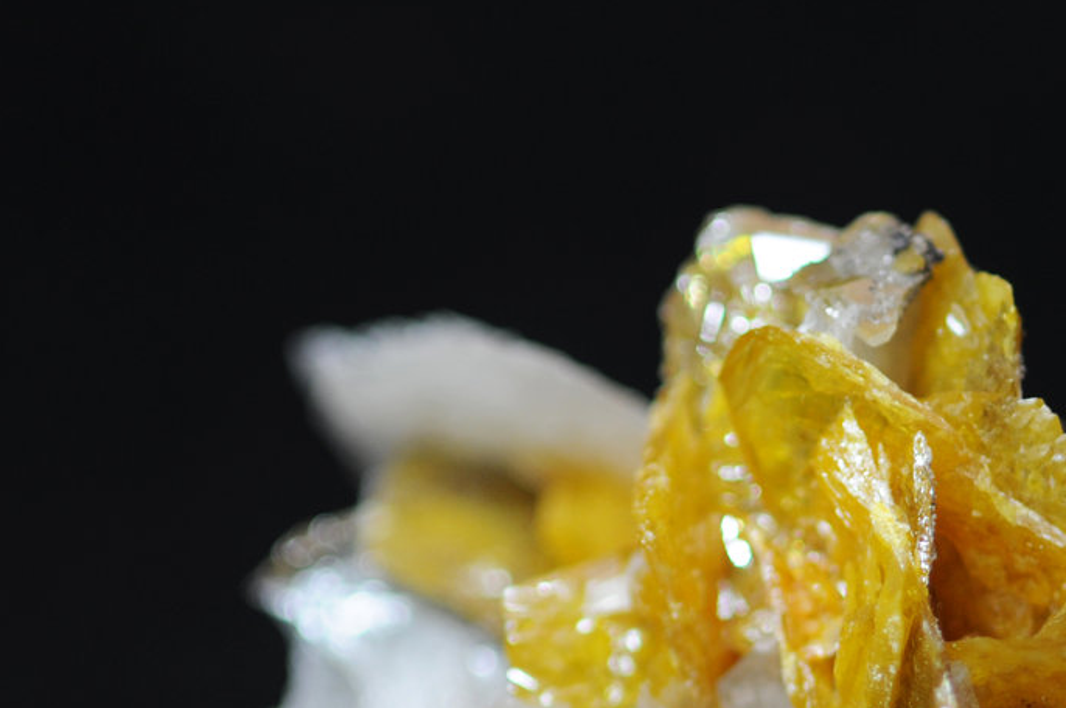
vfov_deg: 3.7
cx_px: 817
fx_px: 10862
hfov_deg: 5.6
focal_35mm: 367
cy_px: 794
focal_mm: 105
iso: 200
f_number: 3.3
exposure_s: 1/25
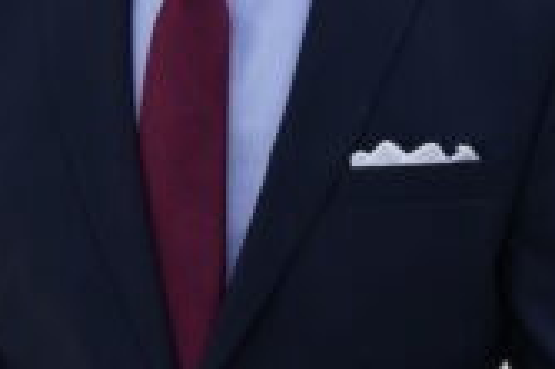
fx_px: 15694
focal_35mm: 1019
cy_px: -80
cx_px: 140
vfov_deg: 1.3
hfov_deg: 2.0
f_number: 11
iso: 1000
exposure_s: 1/1000
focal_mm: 221
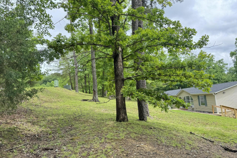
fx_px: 171
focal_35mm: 26
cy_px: 88
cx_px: 115
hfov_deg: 69.4
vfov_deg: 49.5
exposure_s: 1/671
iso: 80
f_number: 1.78
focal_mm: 6.76
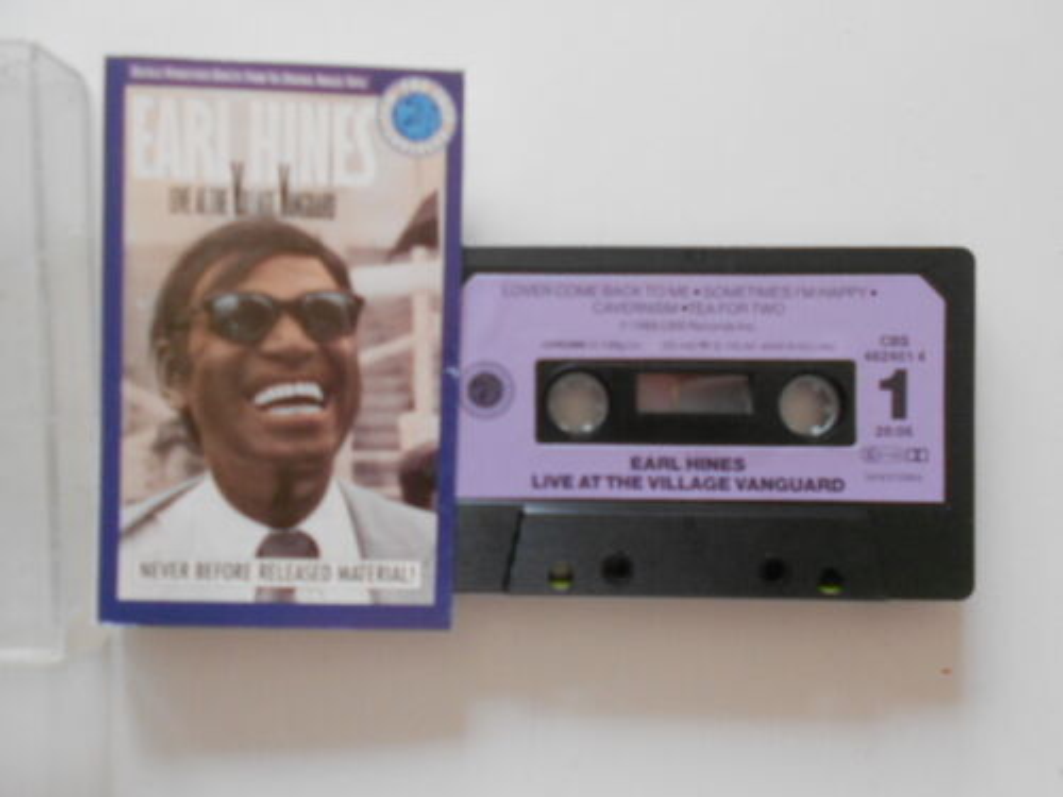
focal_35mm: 26
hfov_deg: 67.3
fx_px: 798
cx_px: 532
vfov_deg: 53.1
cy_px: 398
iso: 250
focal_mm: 4.6
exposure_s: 1/30
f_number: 3.2
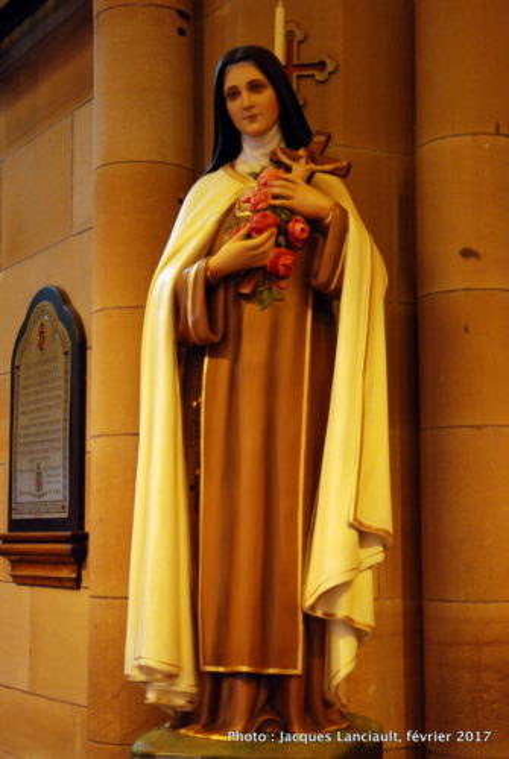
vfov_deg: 30.5
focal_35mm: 66
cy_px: 380
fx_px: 1395
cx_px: 254
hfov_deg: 20.7
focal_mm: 44
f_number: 4.5
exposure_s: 1/5
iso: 1000
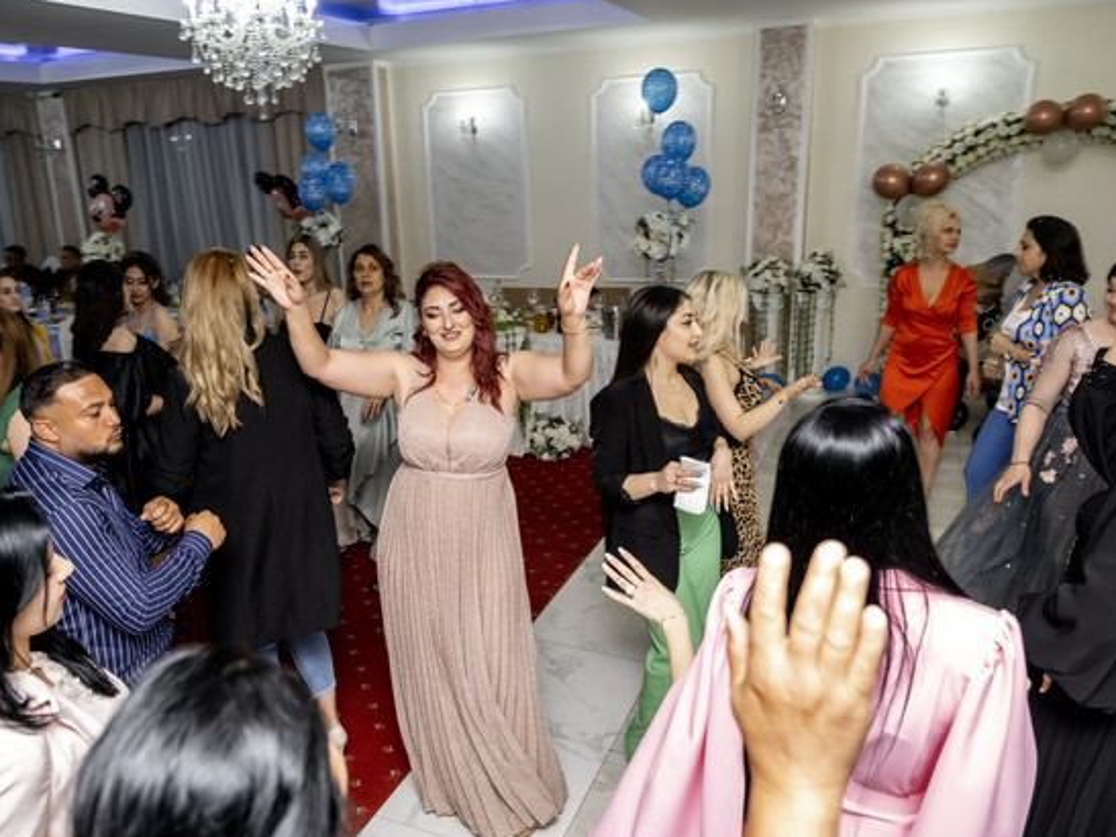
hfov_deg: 65.1
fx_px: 870
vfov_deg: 51.3
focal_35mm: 27
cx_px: 488
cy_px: 417
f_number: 2.8
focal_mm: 16
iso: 1000
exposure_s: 1/160
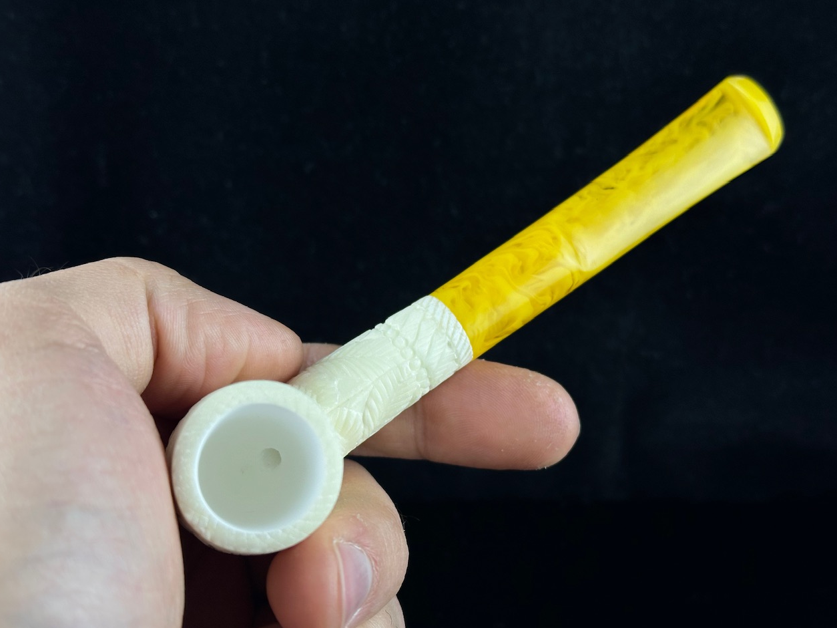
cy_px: 315
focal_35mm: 49
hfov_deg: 38.9
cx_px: 423
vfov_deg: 29.7
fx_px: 1185
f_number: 1.78
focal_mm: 6.86
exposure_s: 1/306
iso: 64
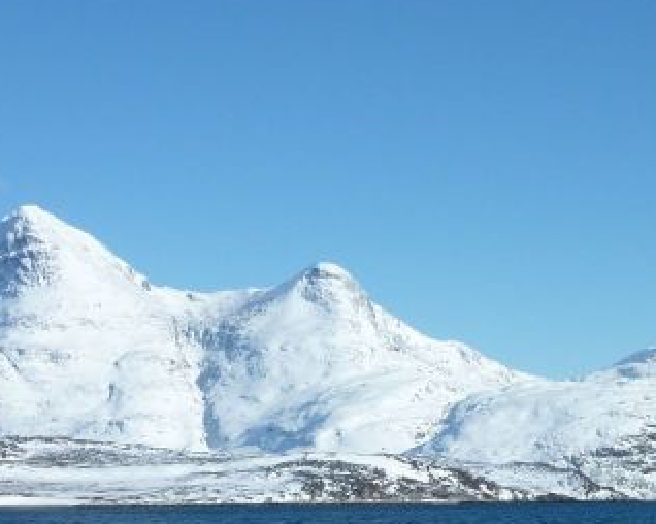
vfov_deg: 17.7
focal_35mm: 86
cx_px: 481
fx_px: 1669
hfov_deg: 22.1
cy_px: 439
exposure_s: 1/640
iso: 80
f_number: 5.6
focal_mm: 5.7
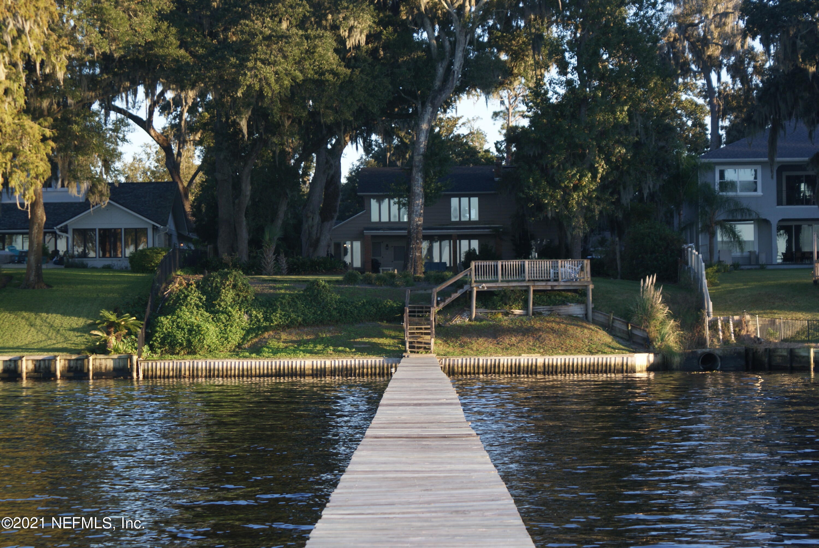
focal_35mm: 105
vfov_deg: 13.1
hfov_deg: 19.4
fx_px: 2392
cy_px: 274
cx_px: 410
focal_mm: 70
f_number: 5.6
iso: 160
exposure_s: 1/125
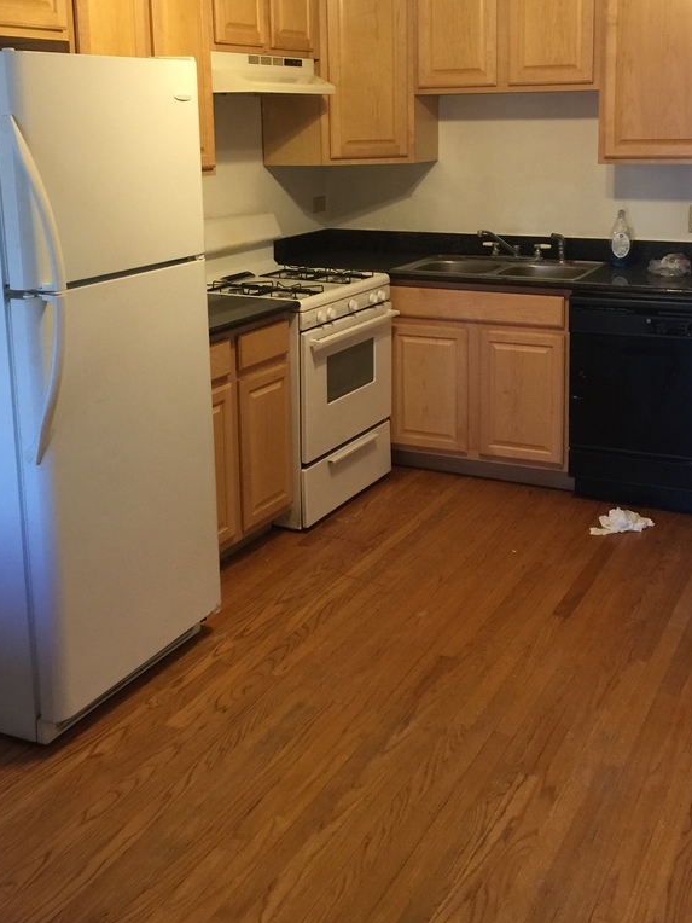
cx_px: 357
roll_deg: +1.3
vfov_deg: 45.2
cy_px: 323
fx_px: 1093
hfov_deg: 35.1
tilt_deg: -11.2
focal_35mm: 41
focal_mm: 4.15
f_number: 2.2
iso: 80
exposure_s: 1/15
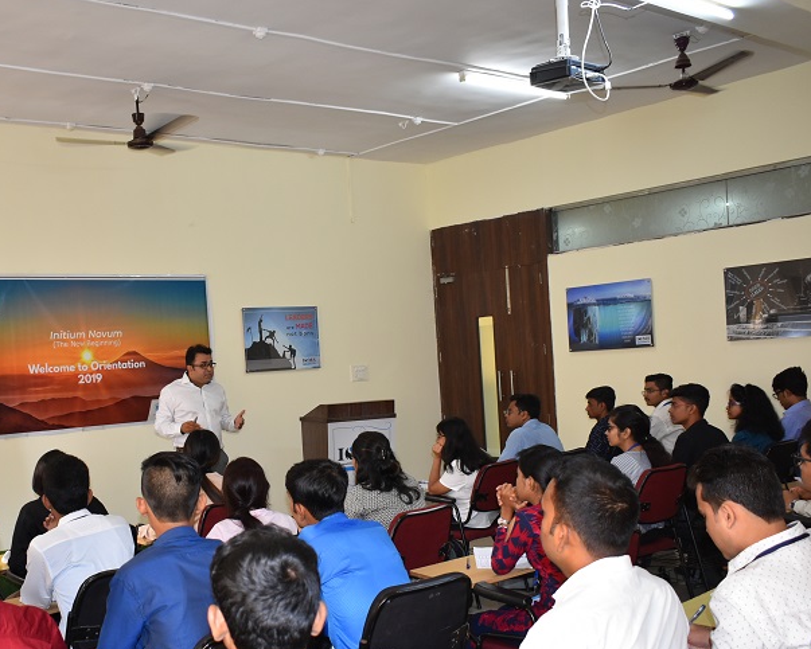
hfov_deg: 43.3
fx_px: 1009
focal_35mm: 42
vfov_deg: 35.6
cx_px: 288
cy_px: 392
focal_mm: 20
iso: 800
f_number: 4.5
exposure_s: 1/80
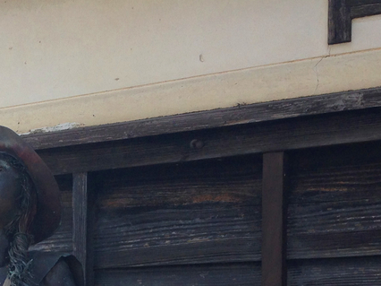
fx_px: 1023
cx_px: -42
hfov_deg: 20.1
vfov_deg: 15.2
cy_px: 360
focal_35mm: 93
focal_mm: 4.12
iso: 50
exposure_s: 1/423
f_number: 2.4
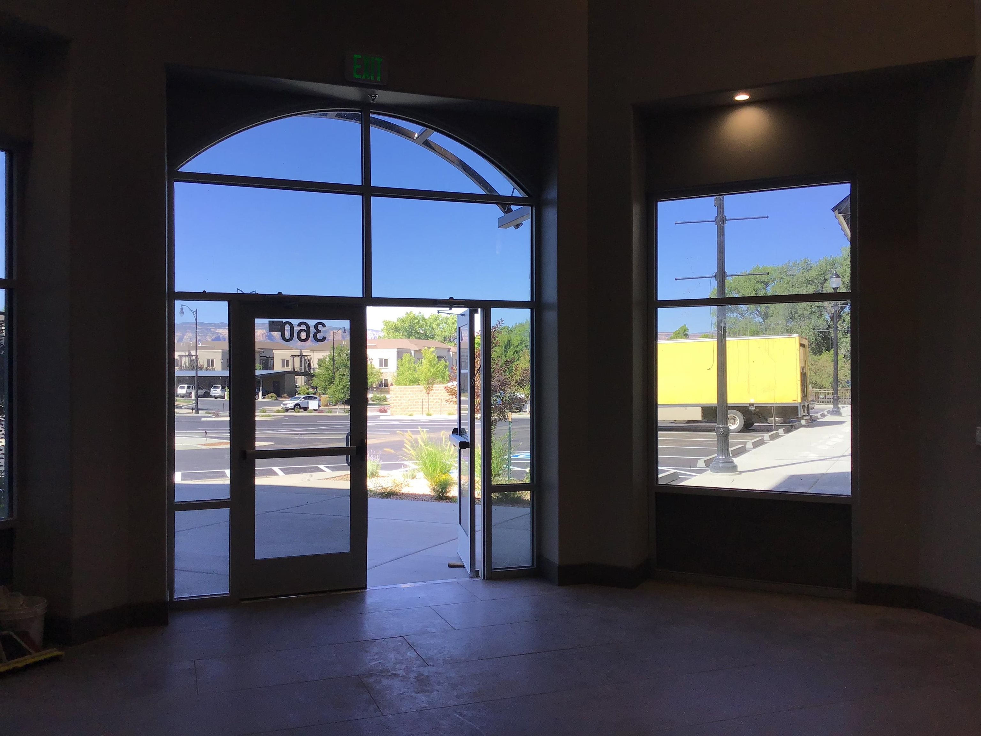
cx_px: 490
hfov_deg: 58.4
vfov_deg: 45.4
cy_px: 368
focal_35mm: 31
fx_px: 879
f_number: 2.4
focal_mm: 3.3
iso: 25
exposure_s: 1/317
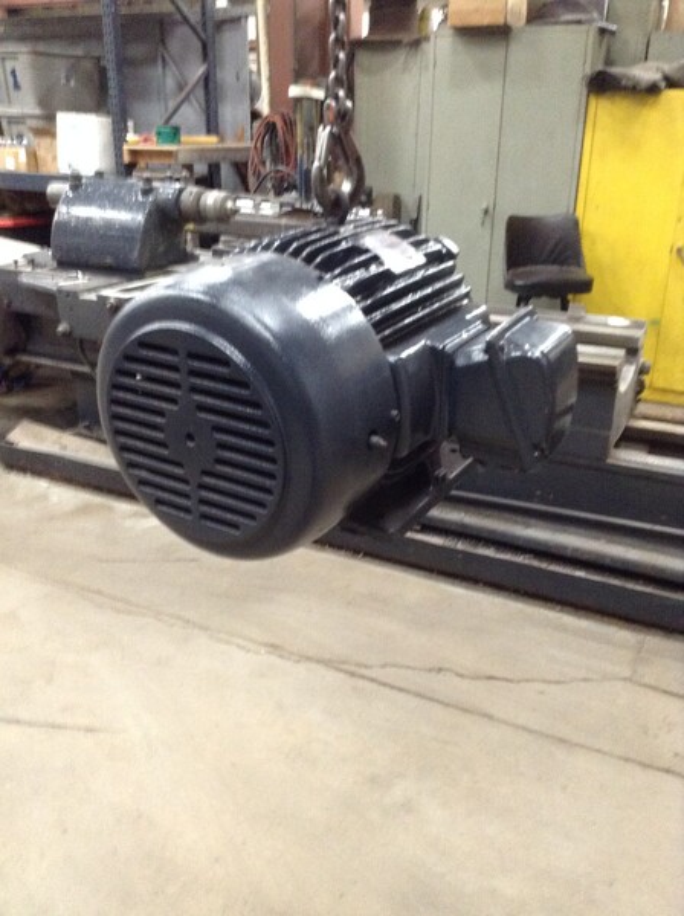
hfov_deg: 42.8
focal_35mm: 33
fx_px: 872
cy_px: 458
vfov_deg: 55.4
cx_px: 342
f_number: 2.4
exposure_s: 1/15
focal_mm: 3.3
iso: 250
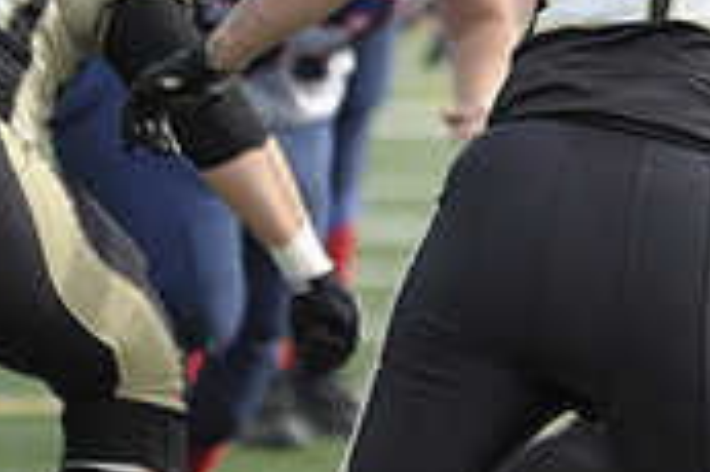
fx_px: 29732
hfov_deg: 1.4
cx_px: 796
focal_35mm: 1509
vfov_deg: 0.9
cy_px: 111
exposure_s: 1/1000
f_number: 6.3
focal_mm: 450
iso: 1400
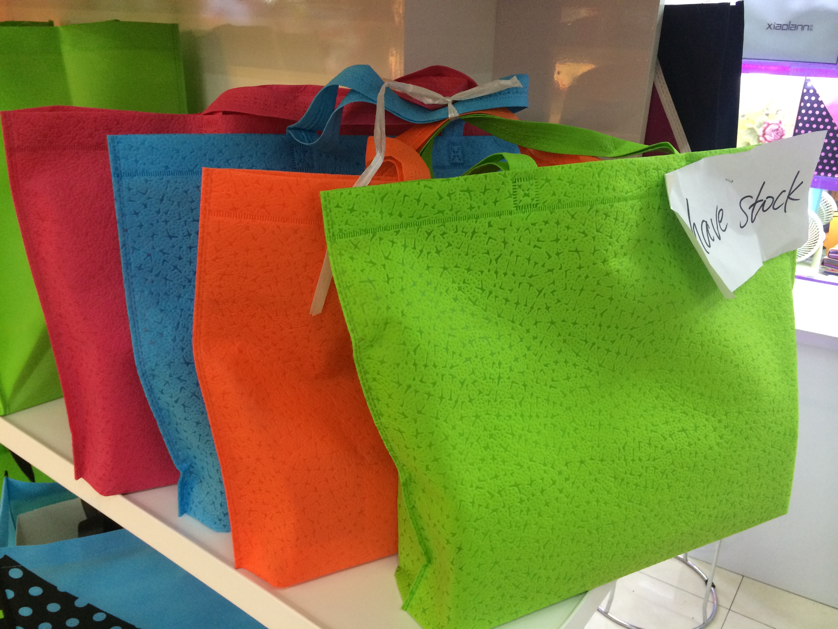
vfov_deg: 46.8
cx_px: 419
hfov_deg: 60.0
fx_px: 726
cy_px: 314
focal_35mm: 30
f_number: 2.2
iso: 200
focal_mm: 4.12
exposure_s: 1/33
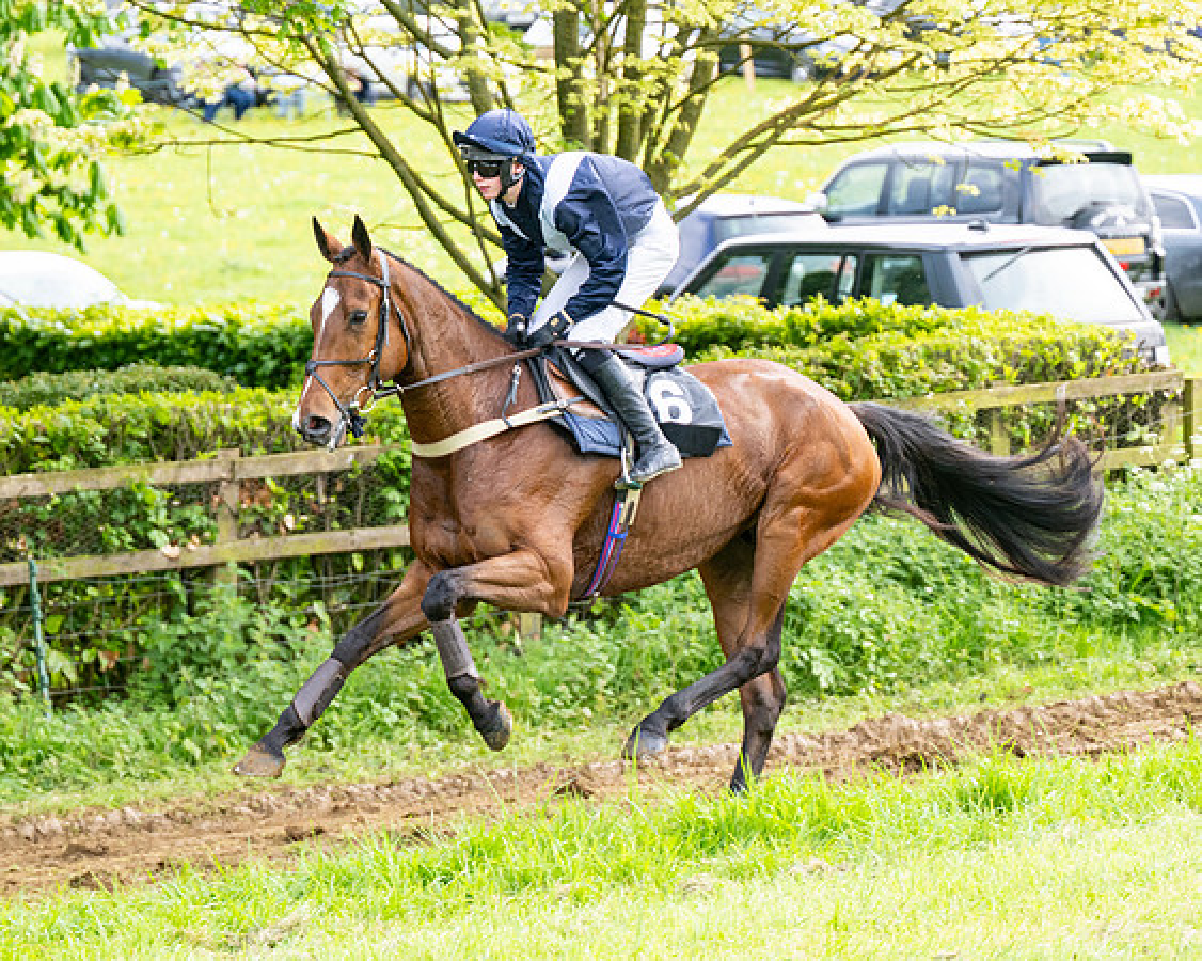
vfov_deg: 9.0
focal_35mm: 171
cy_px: 494
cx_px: 676
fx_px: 6098
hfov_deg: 11.3
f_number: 4
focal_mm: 115
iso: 400
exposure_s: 1/1000
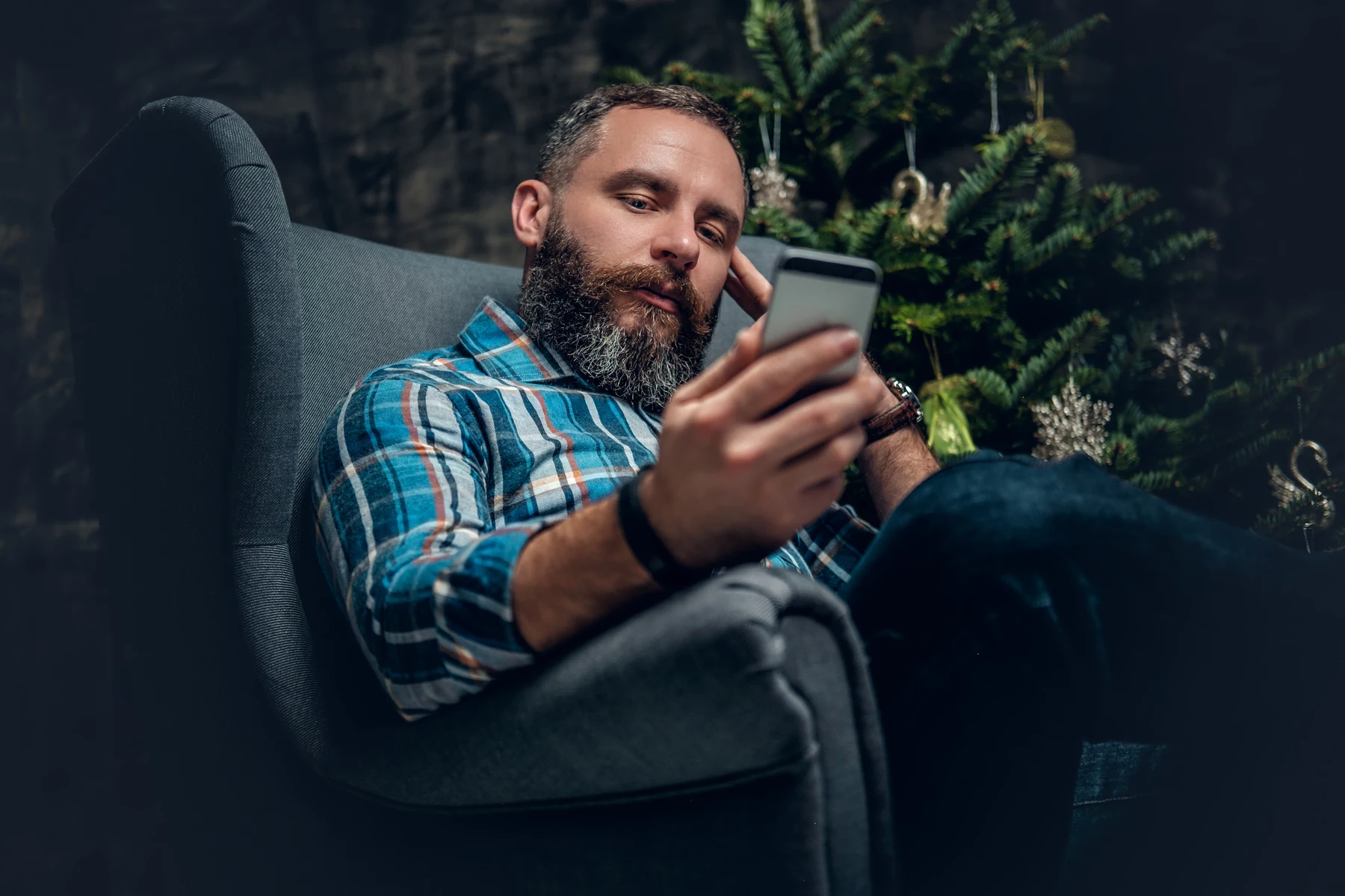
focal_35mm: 53
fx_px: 1980
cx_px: 672
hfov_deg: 37.5
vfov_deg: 25.5
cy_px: 448
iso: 200
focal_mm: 35
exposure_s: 1/60
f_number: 2
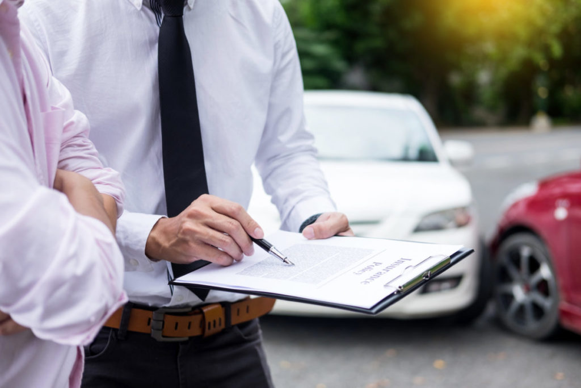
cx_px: 290
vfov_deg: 25.5
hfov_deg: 37.5
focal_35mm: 53
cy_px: 194
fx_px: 855
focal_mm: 35
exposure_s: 1/2000
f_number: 2
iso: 250
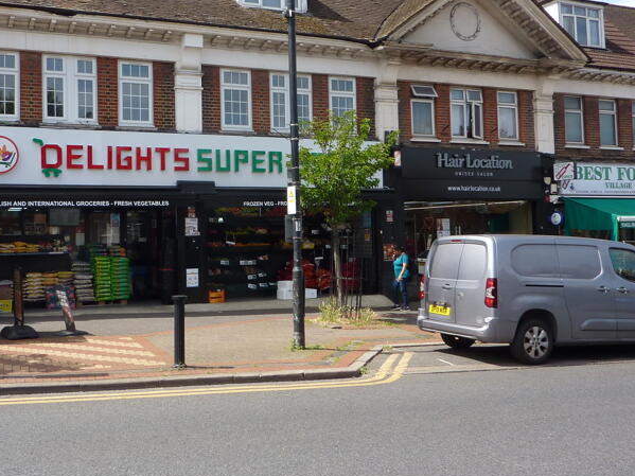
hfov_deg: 48.0
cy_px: 208
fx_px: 697
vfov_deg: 37.7
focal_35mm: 38
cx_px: 203
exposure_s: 1/400
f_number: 4
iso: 80
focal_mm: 4.1
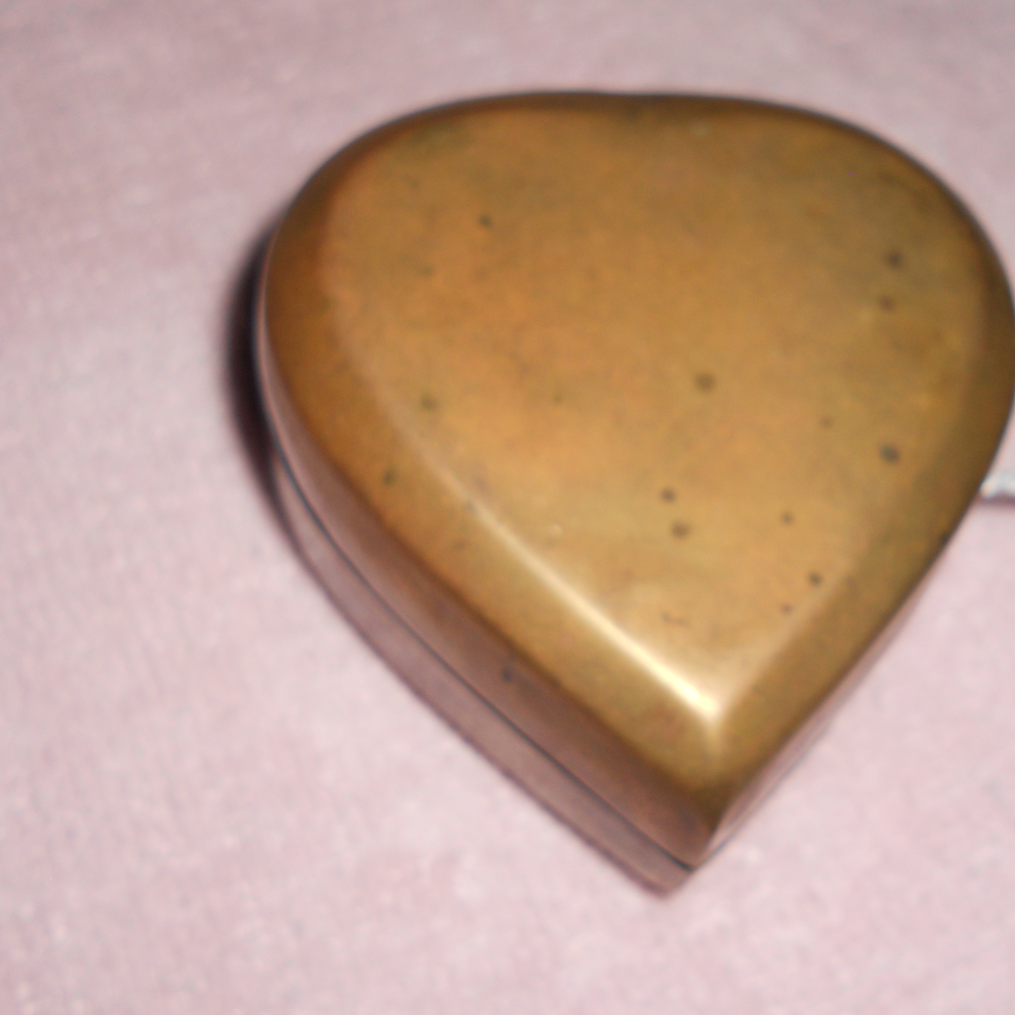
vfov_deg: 35.3
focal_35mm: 48
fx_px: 1592
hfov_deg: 35.2
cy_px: 423
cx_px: 620
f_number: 8.8
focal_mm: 5.8
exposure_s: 1/25
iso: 80
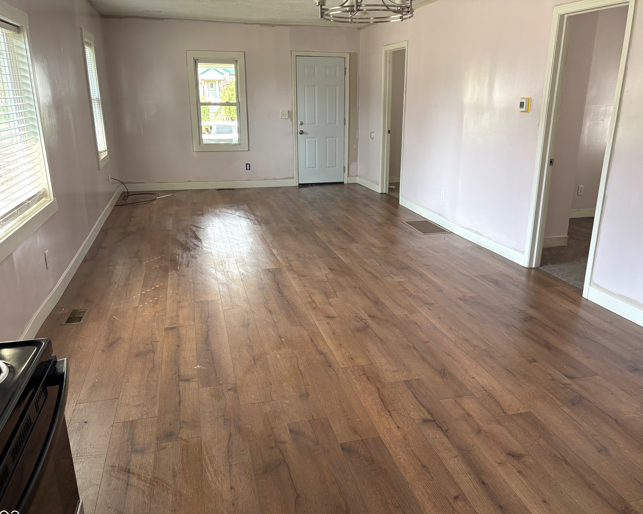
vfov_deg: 51.5
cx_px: 344
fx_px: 533
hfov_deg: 62.1
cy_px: 265
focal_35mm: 28
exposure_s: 1/168
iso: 125
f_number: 1.6
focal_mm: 5.96
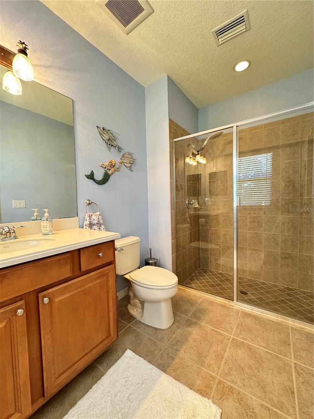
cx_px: 157
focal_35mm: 14
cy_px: 210
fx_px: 169
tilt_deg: -2.4
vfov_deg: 102.1
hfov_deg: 85.7
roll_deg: +2.1
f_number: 2.2
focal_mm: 2.22
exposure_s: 1/60
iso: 500
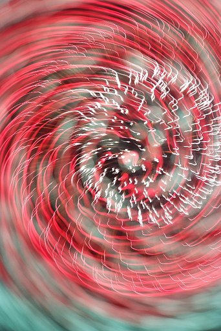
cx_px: 110
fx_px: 1177
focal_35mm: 128
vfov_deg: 16.0
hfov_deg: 10.7
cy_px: 166
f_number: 9
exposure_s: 2.1
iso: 400
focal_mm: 85
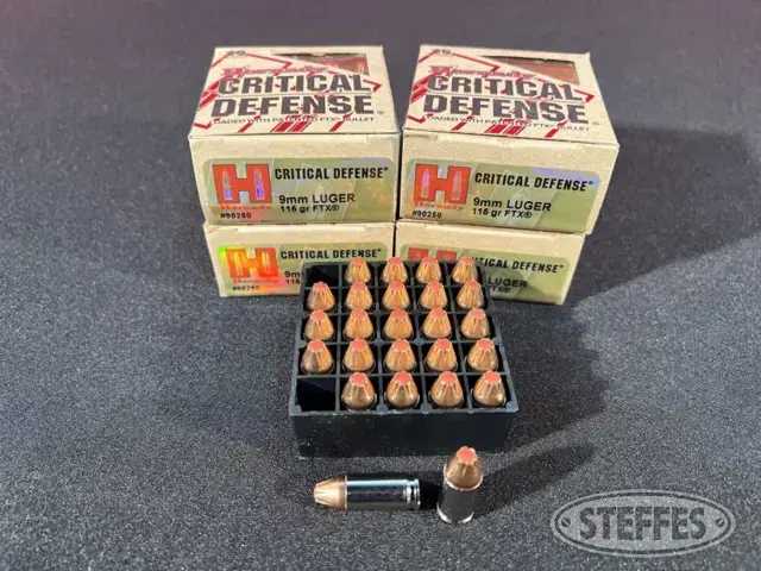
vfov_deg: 53.1
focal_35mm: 26
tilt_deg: -44.3
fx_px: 572
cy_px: 286
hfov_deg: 67.3
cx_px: 380
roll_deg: -2.6
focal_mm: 5.7
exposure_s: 1/120
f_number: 1.5
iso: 125
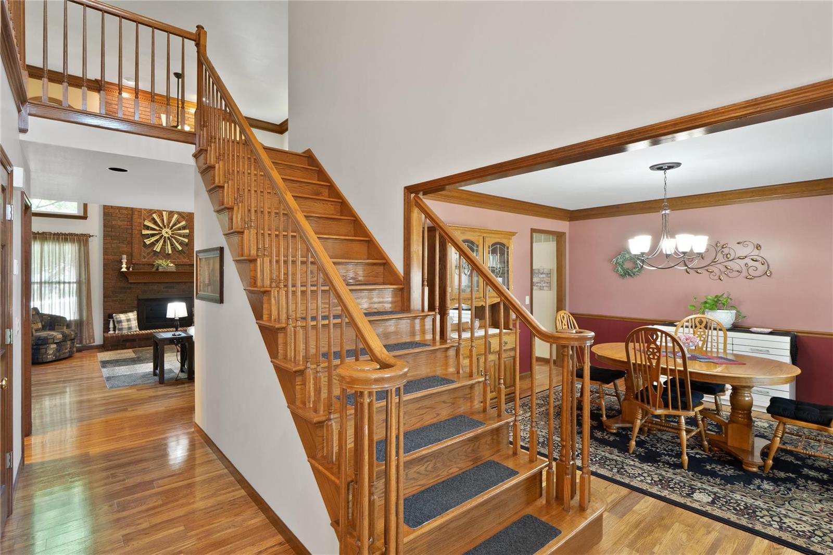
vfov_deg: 67.4
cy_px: 278
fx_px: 416
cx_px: 416
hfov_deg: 90.0
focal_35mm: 18
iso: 400
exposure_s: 1
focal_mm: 9
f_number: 6.3
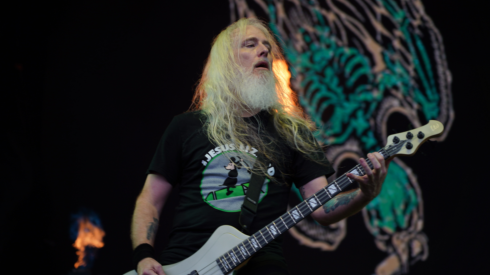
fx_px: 1442
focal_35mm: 111
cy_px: 122
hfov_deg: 19.3
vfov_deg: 10.9
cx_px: 244
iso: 100
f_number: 4
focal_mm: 105
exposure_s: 1/125
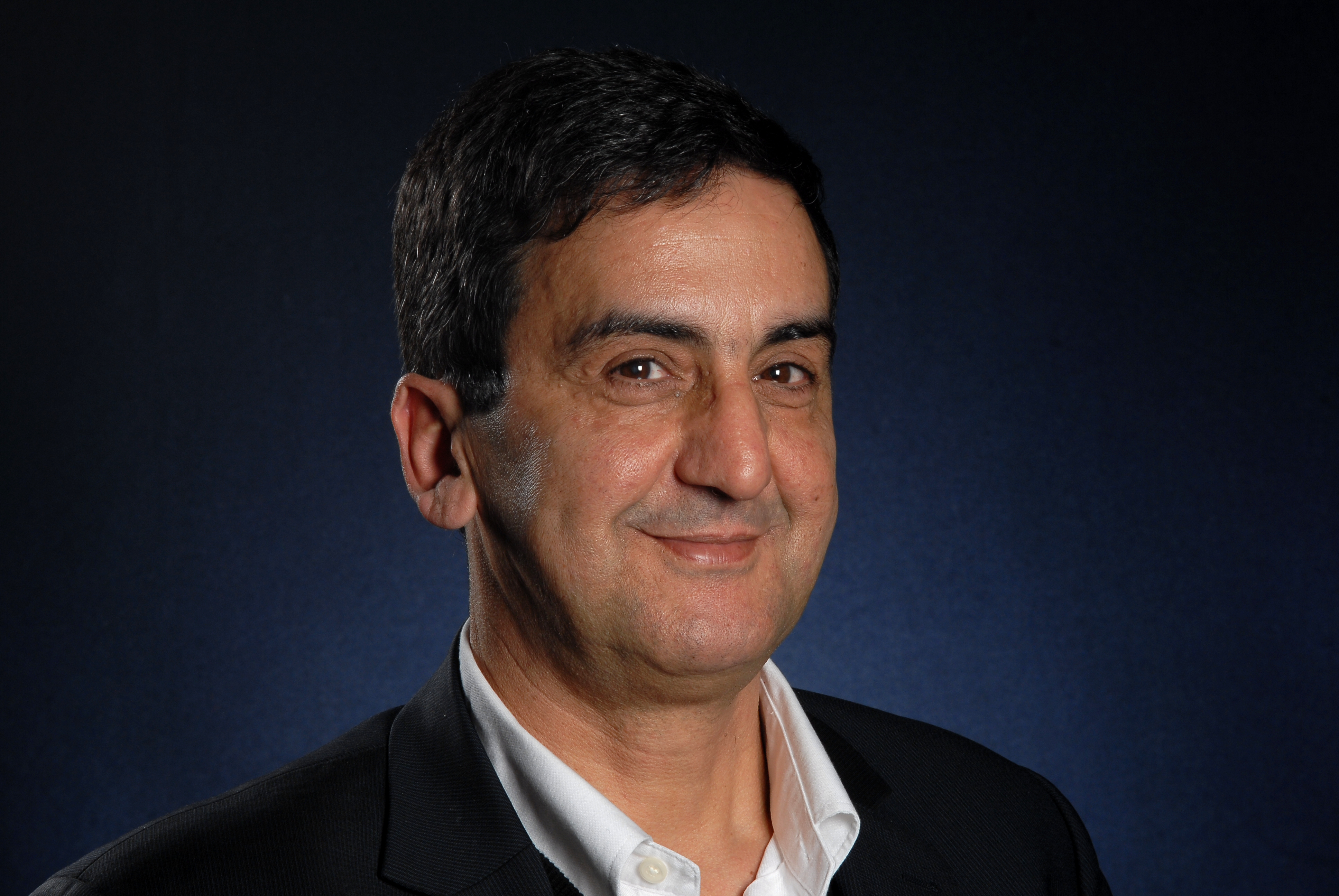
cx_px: 670
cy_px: 448
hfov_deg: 10.1
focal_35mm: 202
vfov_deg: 6.8
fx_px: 7541
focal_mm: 135
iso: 160
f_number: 11
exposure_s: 1/125
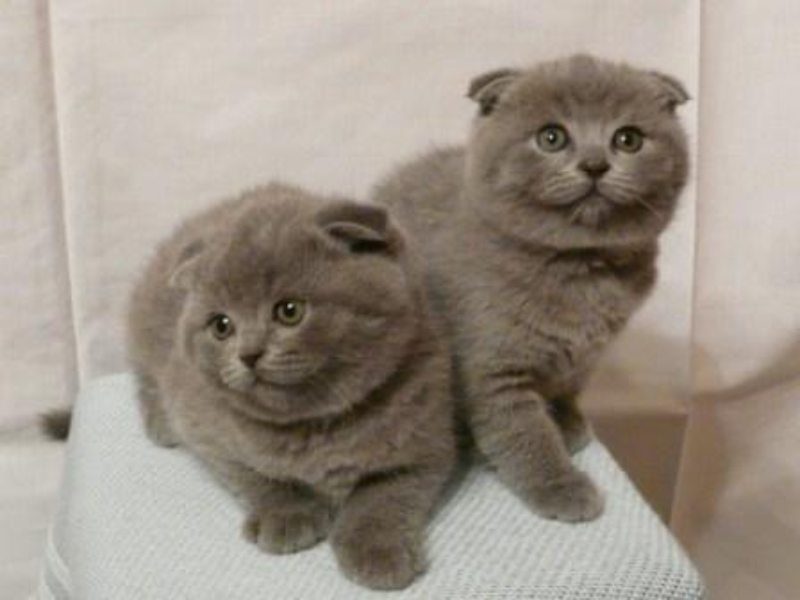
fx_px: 1294
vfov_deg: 26.1
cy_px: 300
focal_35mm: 56
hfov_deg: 34.3
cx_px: 400
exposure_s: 1/13
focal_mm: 5.8
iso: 400
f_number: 2.8
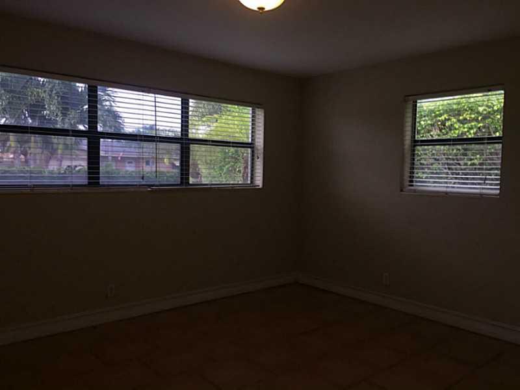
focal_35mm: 29
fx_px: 436
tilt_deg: -3.2
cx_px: 260
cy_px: 195
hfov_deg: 61.7
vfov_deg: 48.2
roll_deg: -1.7
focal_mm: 4.15
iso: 32
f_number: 2.2
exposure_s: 1/75
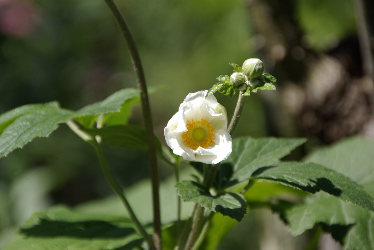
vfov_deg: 3.7
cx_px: 187
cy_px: 125
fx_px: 3900
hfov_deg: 5.5
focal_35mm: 375
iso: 100
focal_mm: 250
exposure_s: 1/200
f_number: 6.3
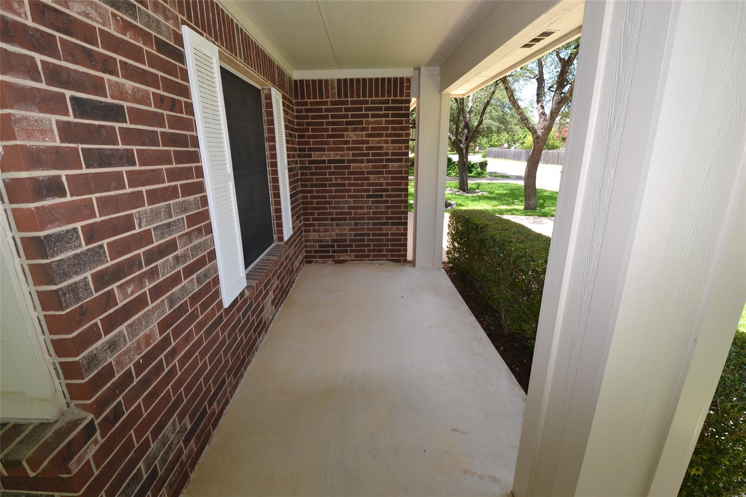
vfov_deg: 77.3
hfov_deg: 100.4
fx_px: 311
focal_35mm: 15
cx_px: 373
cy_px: 248
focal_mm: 10
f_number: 5.6
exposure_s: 1/125
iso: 200
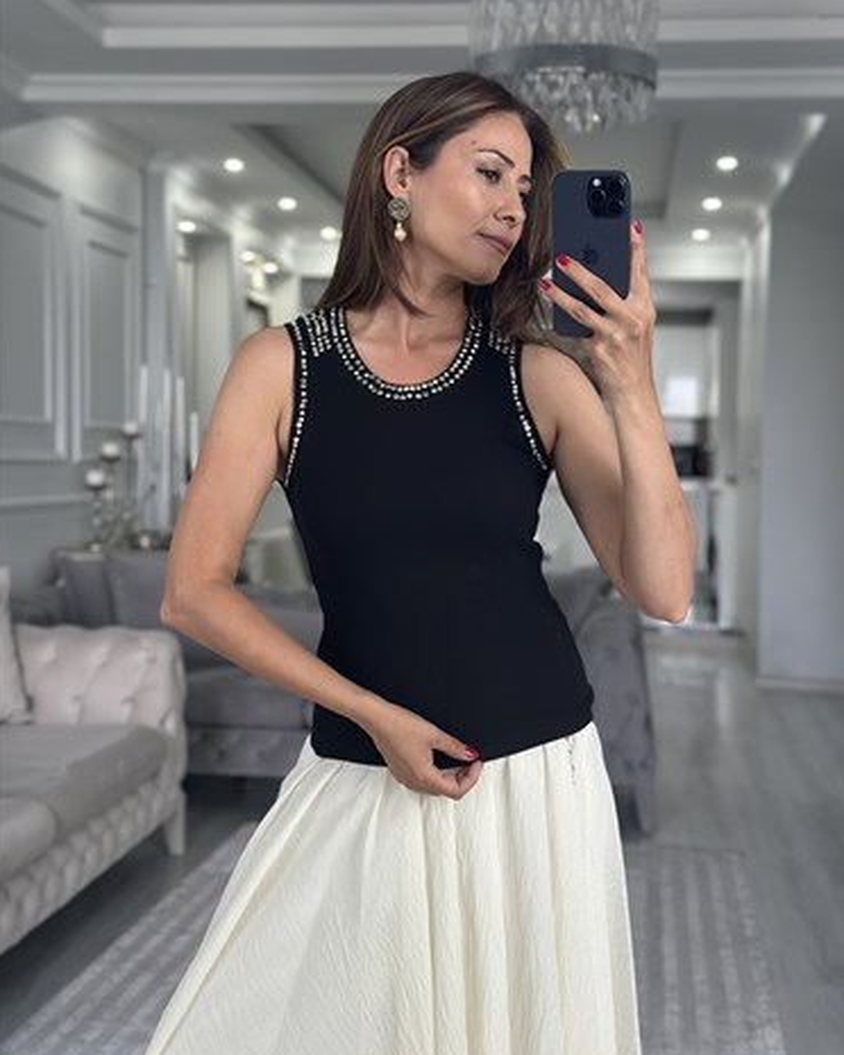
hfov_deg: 29.7
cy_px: 497
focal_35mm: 51
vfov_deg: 36.6
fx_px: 1592
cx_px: 424
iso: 250
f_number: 1.78
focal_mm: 6.86
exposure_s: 1/60
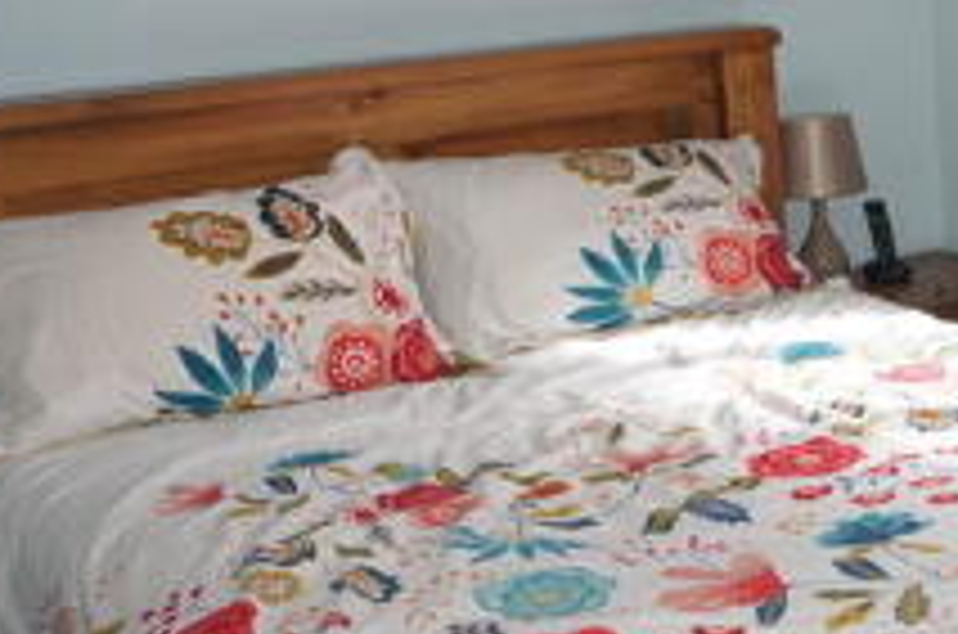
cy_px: 398
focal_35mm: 74
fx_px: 1965
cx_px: 1120
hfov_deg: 25.0
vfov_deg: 18.3
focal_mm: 16
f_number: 4
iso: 400
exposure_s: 1/125
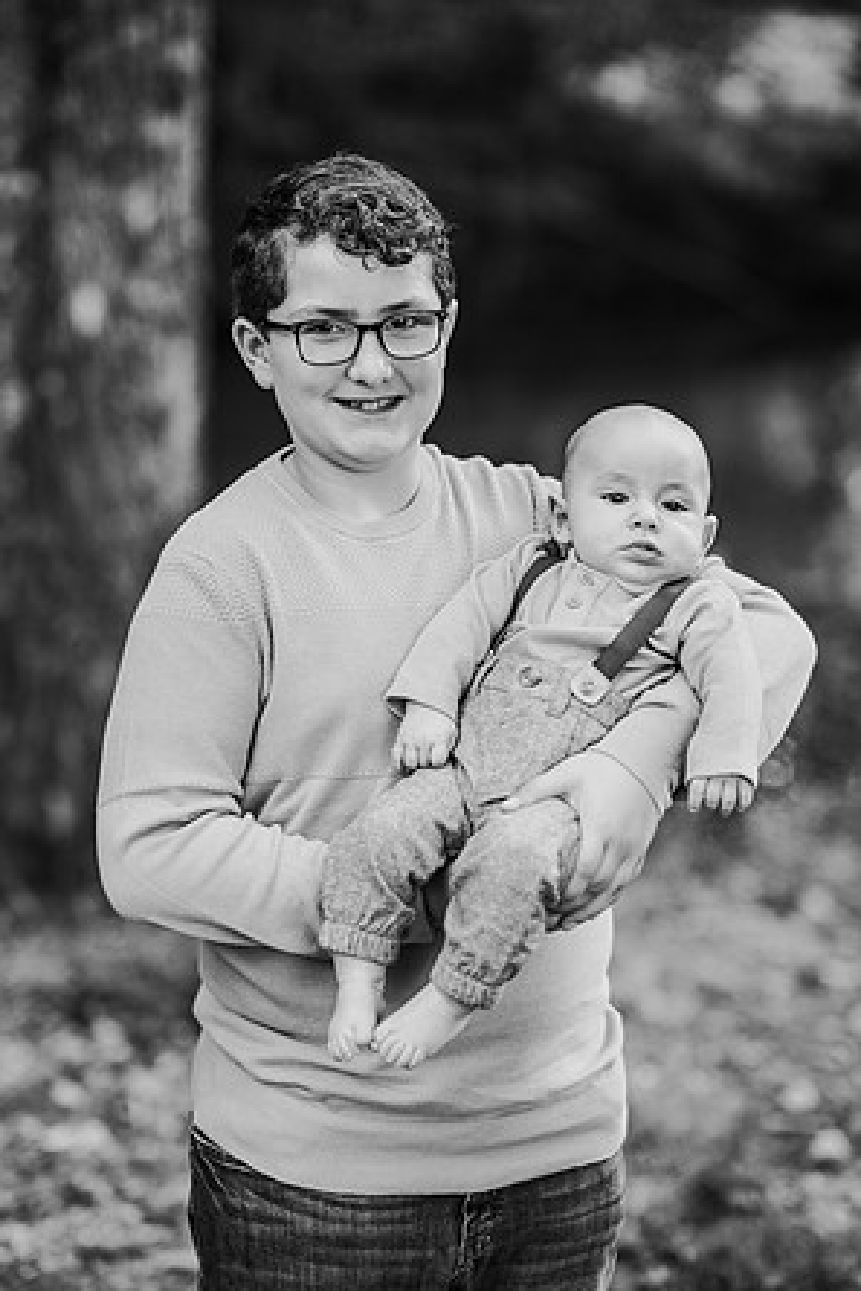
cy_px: 650
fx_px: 3083
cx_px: 429
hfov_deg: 15.9
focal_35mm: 86
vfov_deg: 23.6
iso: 125
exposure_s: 1/200
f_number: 2.2
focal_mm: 85
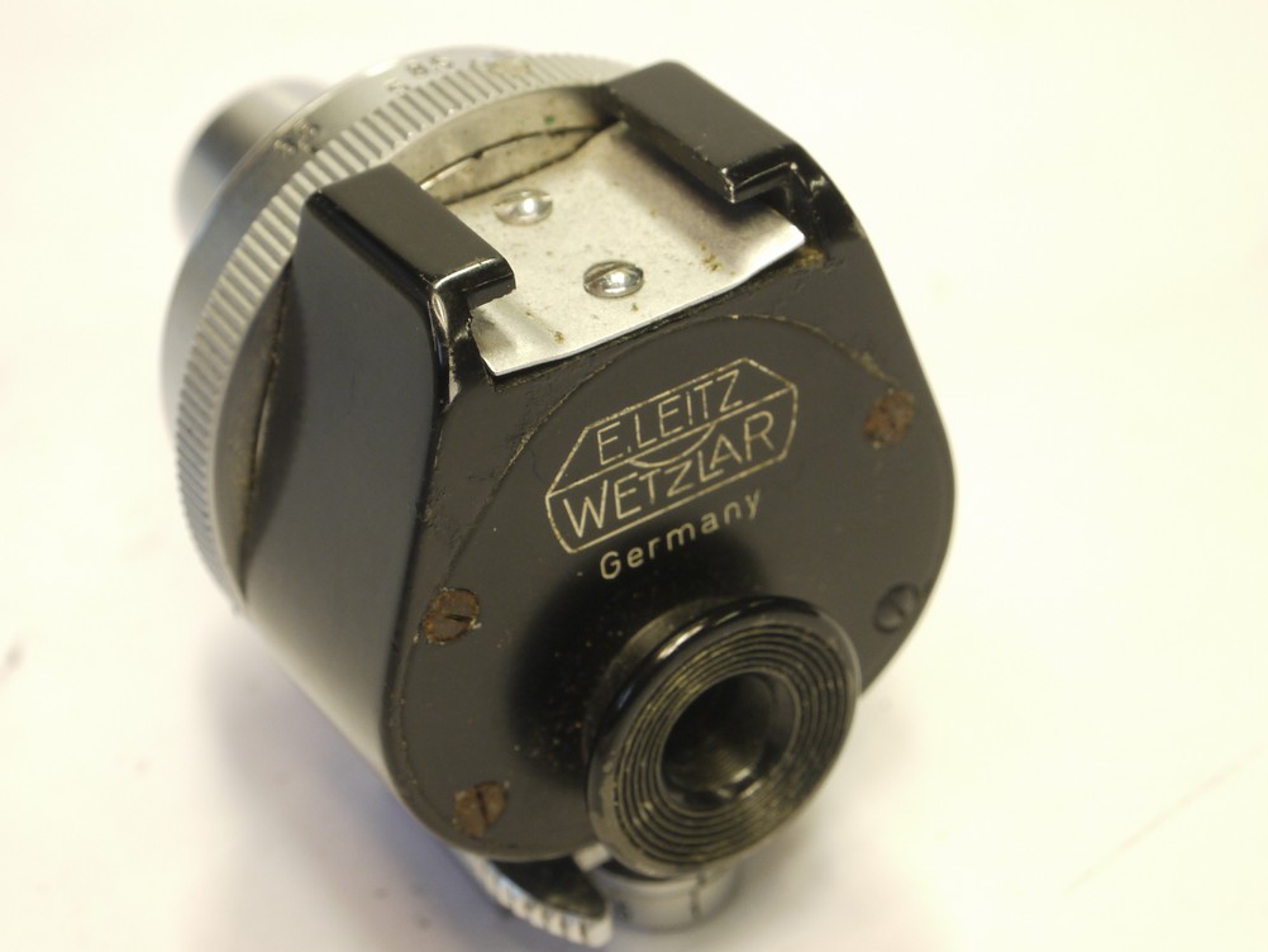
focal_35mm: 91
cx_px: 659
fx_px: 3334
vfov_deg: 16.2
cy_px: 479
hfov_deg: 21.5
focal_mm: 38
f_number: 10
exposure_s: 1/6
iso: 400
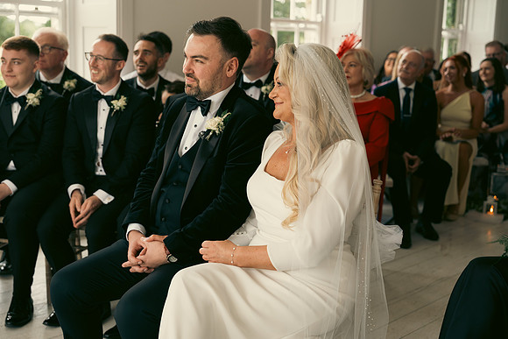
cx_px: 254
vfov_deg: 27.0
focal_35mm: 50
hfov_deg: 39.6
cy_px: 170
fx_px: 706
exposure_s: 1/160
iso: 250
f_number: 3.5
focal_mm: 50
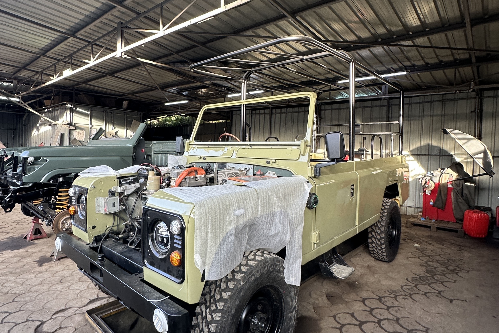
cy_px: 202
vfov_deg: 72.8
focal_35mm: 16
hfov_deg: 96.5
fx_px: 222
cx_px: 229
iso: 100
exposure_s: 1/99
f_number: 2.2
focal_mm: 2.22
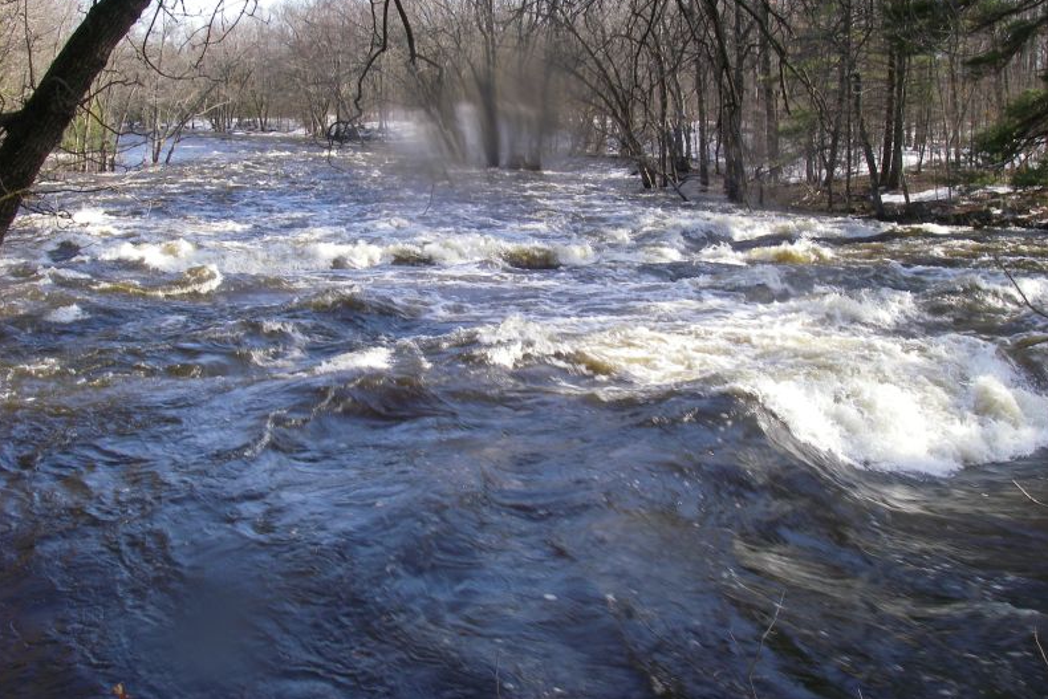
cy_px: 317
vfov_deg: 33.4
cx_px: 523
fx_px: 1165
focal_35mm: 40
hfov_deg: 48.5
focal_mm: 6.3
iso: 64
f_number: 6.6
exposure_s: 1/60
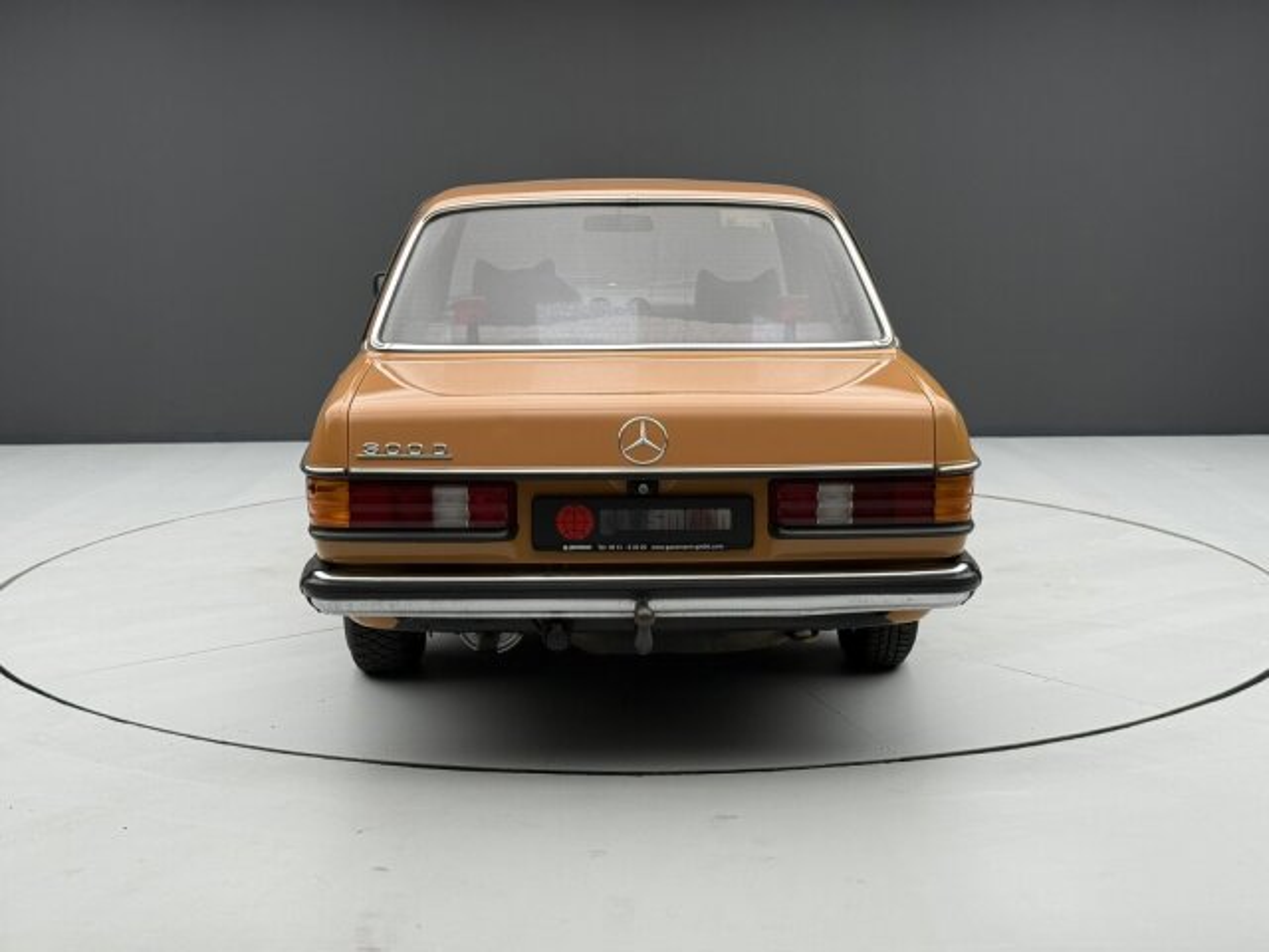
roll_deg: +0.0
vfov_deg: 30.3
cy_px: 476
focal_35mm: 48
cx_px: 634
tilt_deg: -8.2
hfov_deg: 39.7
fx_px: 1760
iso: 100
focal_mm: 6.76
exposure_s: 1/80
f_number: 1.78
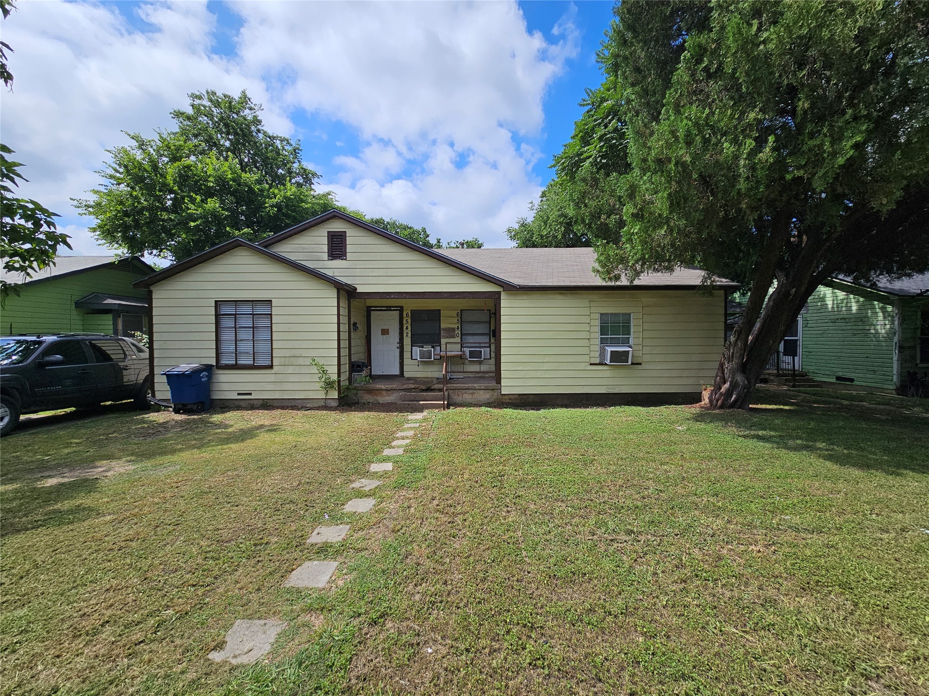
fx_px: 349
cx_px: 464
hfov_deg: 106.2
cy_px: 348
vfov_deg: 89.9
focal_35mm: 13
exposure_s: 1/3100
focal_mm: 2.2
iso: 50
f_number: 2.2
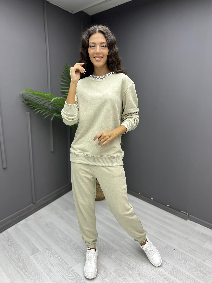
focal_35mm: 26
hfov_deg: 53.1
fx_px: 212
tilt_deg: -13.9
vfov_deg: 67.3
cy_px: 142
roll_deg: -1.3
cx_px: 106
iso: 40
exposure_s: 1/265
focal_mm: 5.7
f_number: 1.5
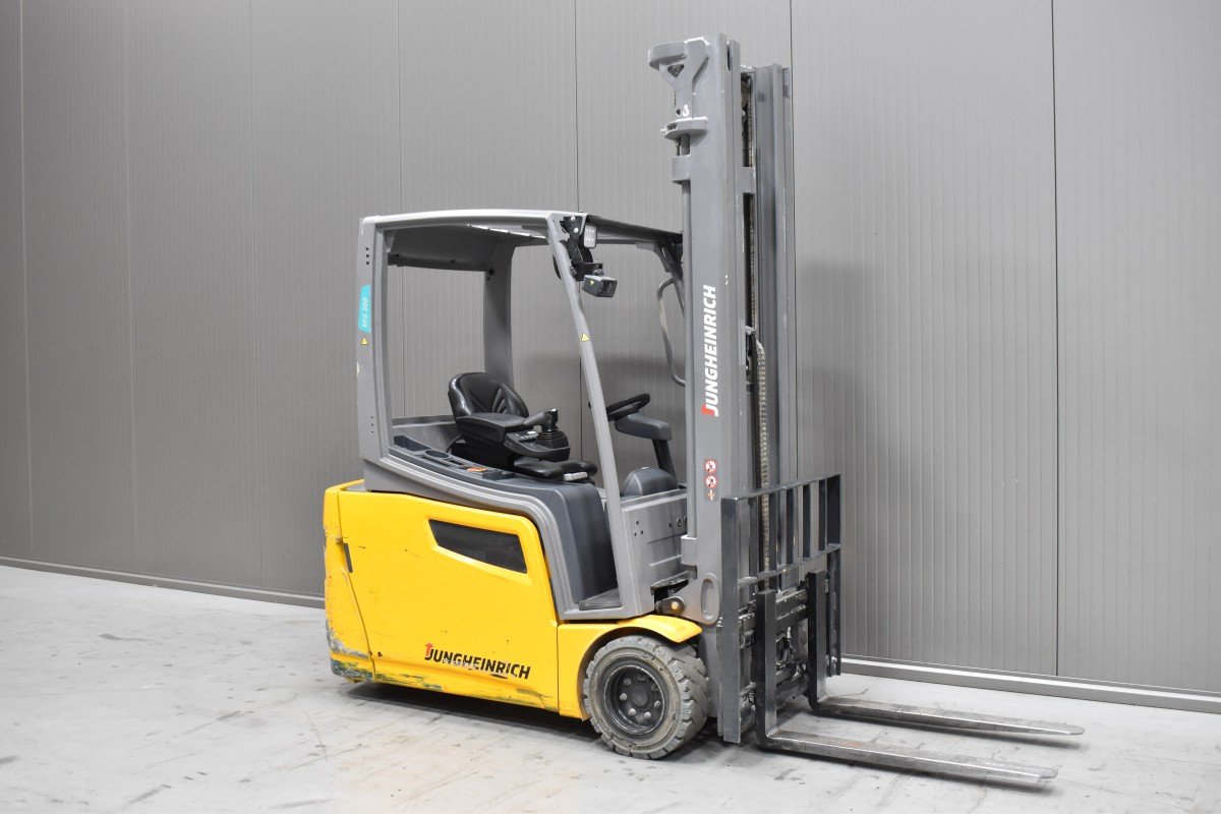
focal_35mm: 34
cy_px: 407
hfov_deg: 55.1
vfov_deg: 38.4
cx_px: 610
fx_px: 1170
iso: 1600
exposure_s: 1/30
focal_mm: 23
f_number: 5
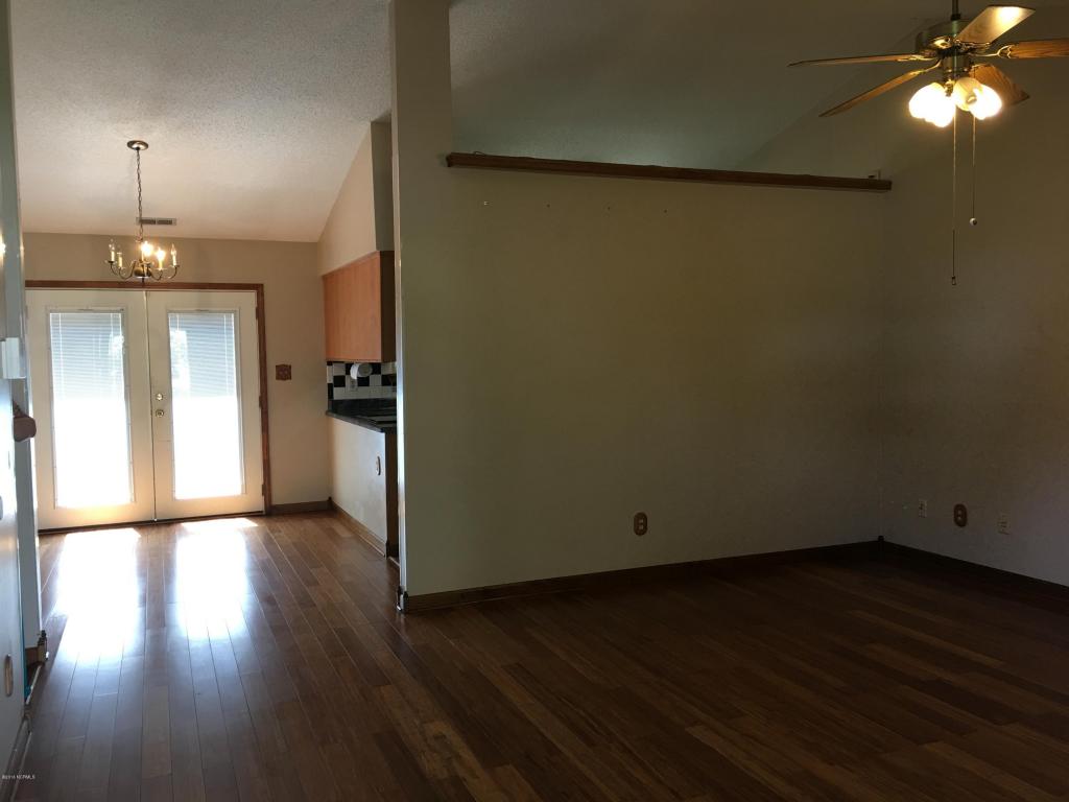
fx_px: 896
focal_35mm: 29
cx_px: 534
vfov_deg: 48.2
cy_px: 401
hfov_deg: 61.7
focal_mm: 4.15
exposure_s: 1/15
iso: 32
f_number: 2.2
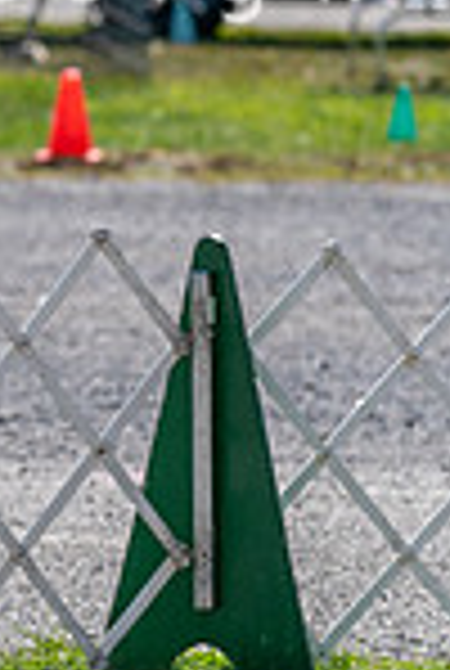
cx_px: -290
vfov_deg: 3.4
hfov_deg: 2.3
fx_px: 11141
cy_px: 135
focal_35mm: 597
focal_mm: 132
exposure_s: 1/1250
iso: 125
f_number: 4.5
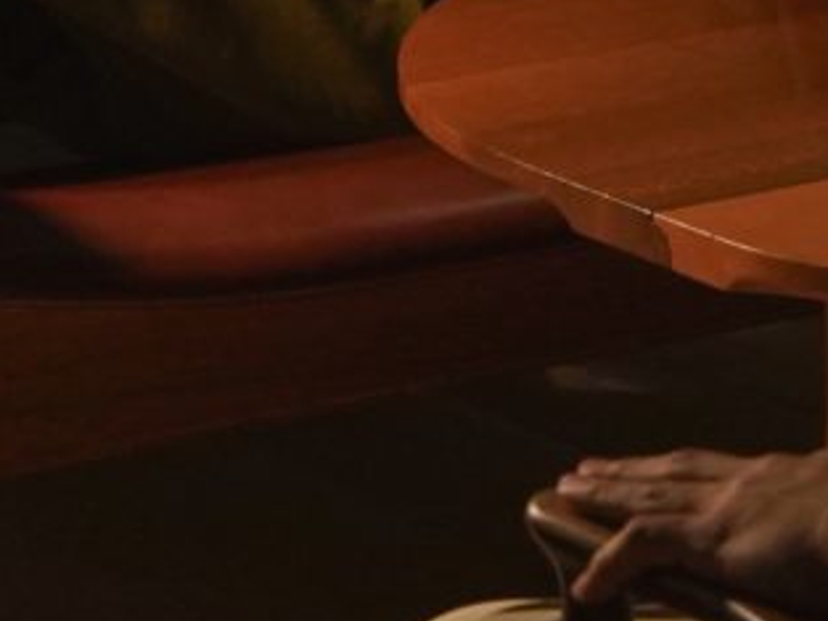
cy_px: -562
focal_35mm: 275
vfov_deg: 5.3
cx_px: 503
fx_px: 6580
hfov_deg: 7.2
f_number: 4.5
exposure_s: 1/60
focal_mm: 35
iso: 2500
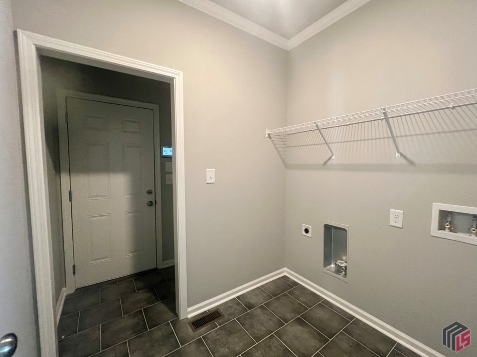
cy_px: 179
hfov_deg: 102.0
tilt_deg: -4.4
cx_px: 251
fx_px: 193
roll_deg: +0.8
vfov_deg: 85.7
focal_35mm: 14
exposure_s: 1/60
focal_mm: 1.57
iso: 250
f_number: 1.8
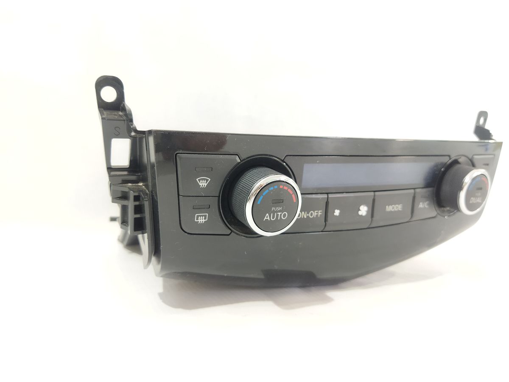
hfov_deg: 65.3
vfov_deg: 51.4
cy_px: 191
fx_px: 397
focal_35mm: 27
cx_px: 254
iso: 228
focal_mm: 4.71
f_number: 1.79
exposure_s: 1/25
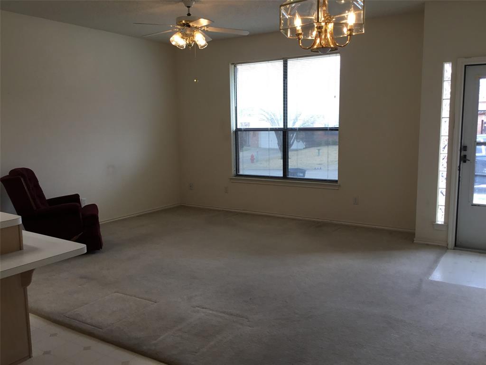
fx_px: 435
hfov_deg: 58.4
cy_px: 182
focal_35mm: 31
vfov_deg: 45.4
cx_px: 243
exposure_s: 1/60
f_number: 2.4
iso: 25
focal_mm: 3.3
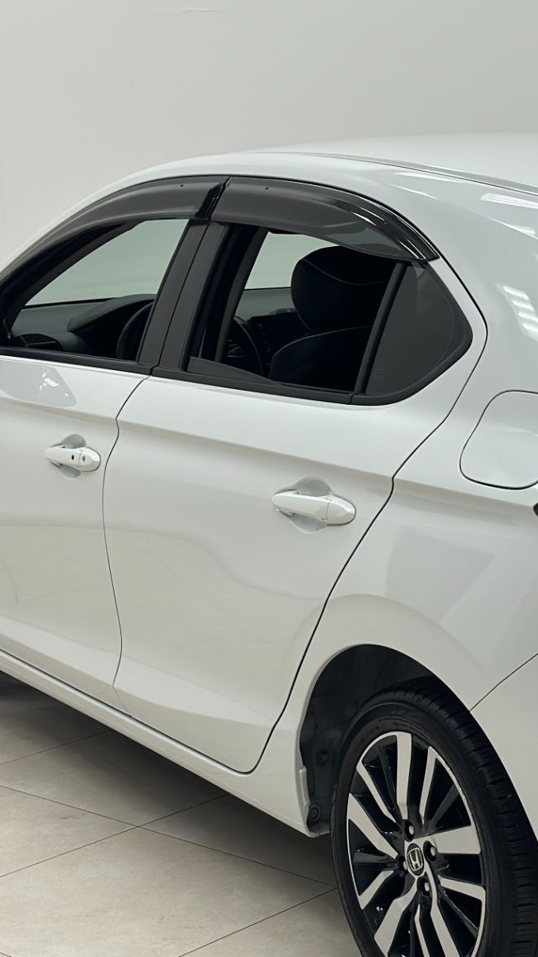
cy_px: 531
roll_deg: +0.6
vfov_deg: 25.6
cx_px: 553
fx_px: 2106
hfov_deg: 14.3
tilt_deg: -11.7
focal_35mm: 83
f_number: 1.78
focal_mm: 6.86
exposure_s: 1/120
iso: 80
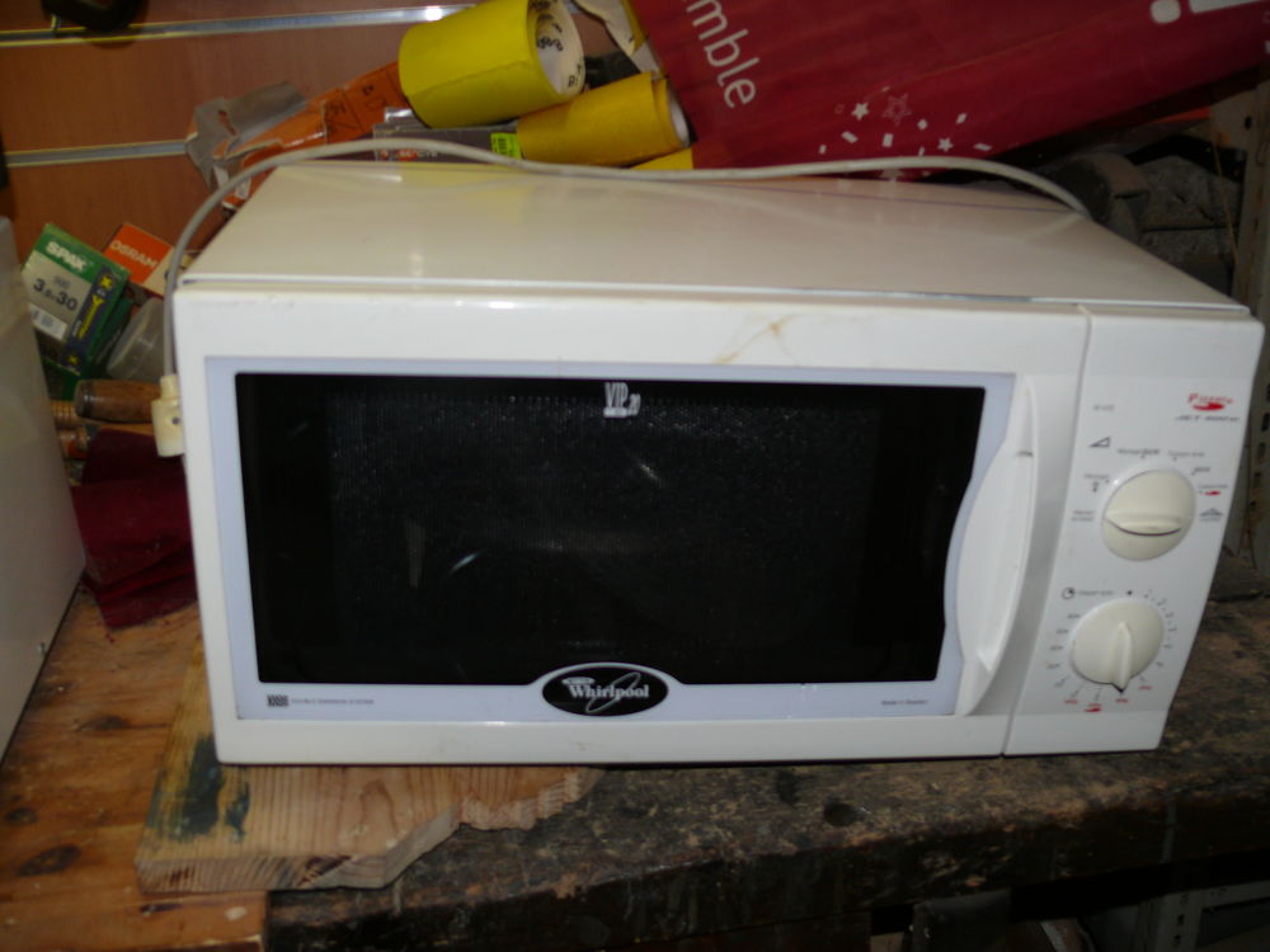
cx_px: 635
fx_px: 1284
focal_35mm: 35
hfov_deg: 52.6
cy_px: 476
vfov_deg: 40.7
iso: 100
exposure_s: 1/30
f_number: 2.8
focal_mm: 7.4
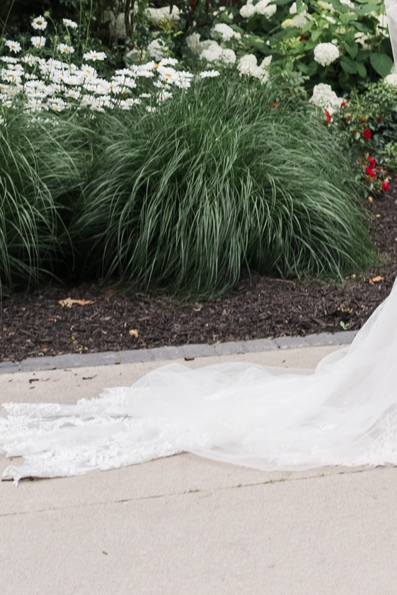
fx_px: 1719
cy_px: -262
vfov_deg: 17.8
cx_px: 437
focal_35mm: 104
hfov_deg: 12.9
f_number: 4.5
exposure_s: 1/125
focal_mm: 35
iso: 100
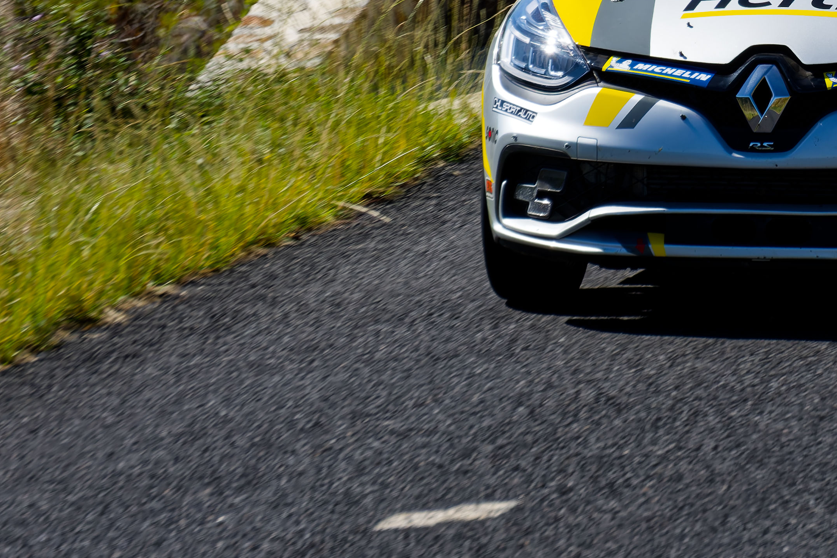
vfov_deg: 3.2
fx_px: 10074
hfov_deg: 4.8
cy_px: -66
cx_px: 818
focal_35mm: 433
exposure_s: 1/500
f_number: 9
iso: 100
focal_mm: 105
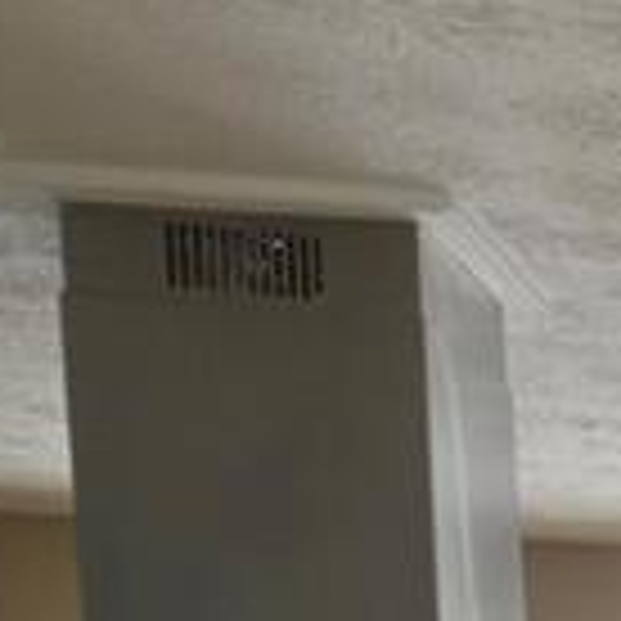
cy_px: 1066
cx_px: 1660
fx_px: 1725
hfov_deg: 12.8
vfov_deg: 17.2
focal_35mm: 85
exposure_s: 1/60
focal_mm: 2.2
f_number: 1.9
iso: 160
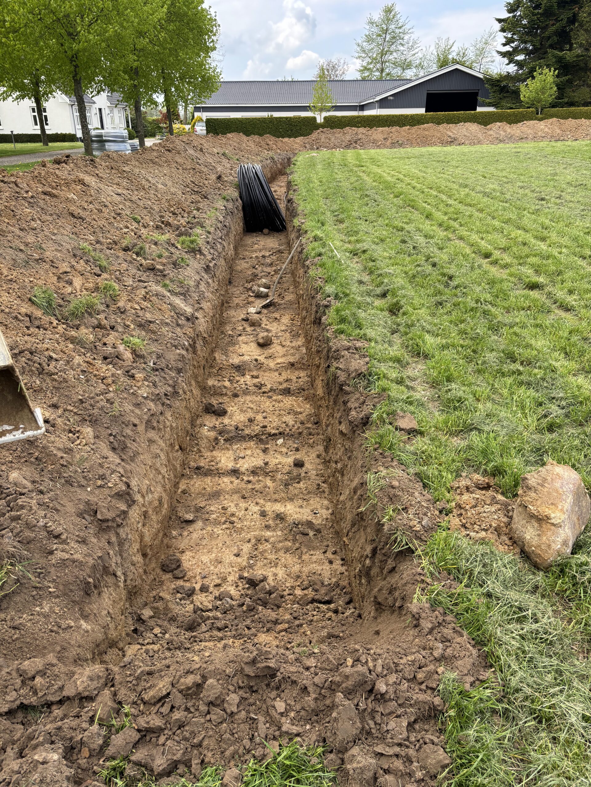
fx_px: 592
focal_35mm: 26
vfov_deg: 67.3
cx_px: 296
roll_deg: +0.9
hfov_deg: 53.1
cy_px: 394
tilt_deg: -25.7
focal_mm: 5.96
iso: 50
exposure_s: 1/654
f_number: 1.6
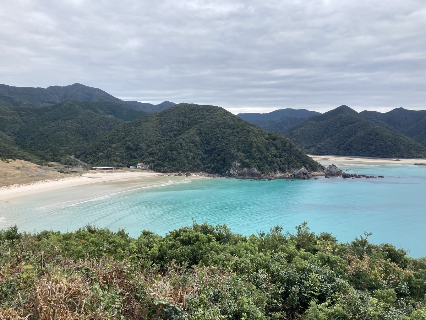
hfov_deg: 63.4
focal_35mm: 28
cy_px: 160
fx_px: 345
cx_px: 213
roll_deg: +0.3
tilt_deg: -3.7
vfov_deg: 49.7
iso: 20
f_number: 1.8
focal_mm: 3.99
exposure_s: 1/1000
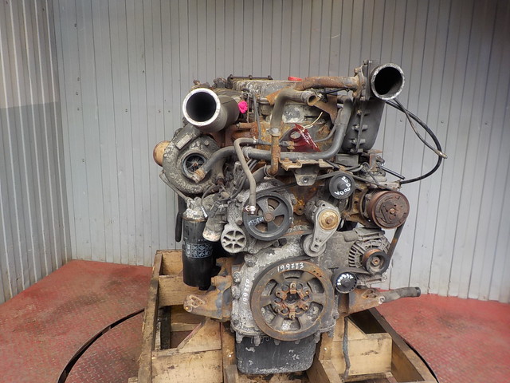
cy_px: 192
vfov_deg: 46.8
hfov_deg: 60.0
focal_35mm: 30
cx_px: 255
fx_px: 442
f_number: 3.3
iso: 125
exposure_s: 1/60
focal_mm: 4.1
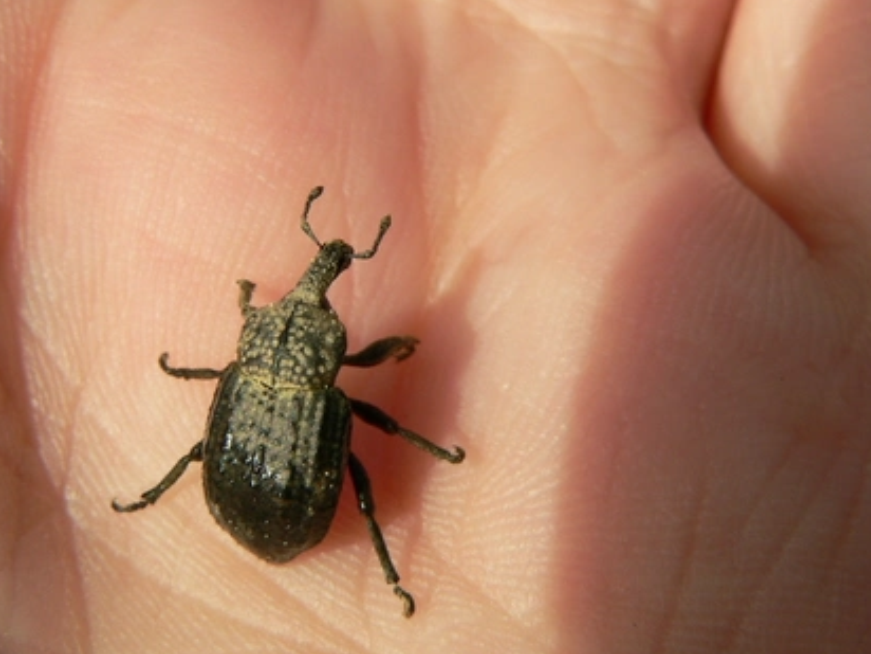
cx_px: 359
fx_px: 3321
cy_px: 347
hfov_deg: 14.9
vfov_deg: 11.2
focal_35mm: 132
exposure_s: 1/800
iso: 80
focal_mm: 14.1
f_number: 5.6
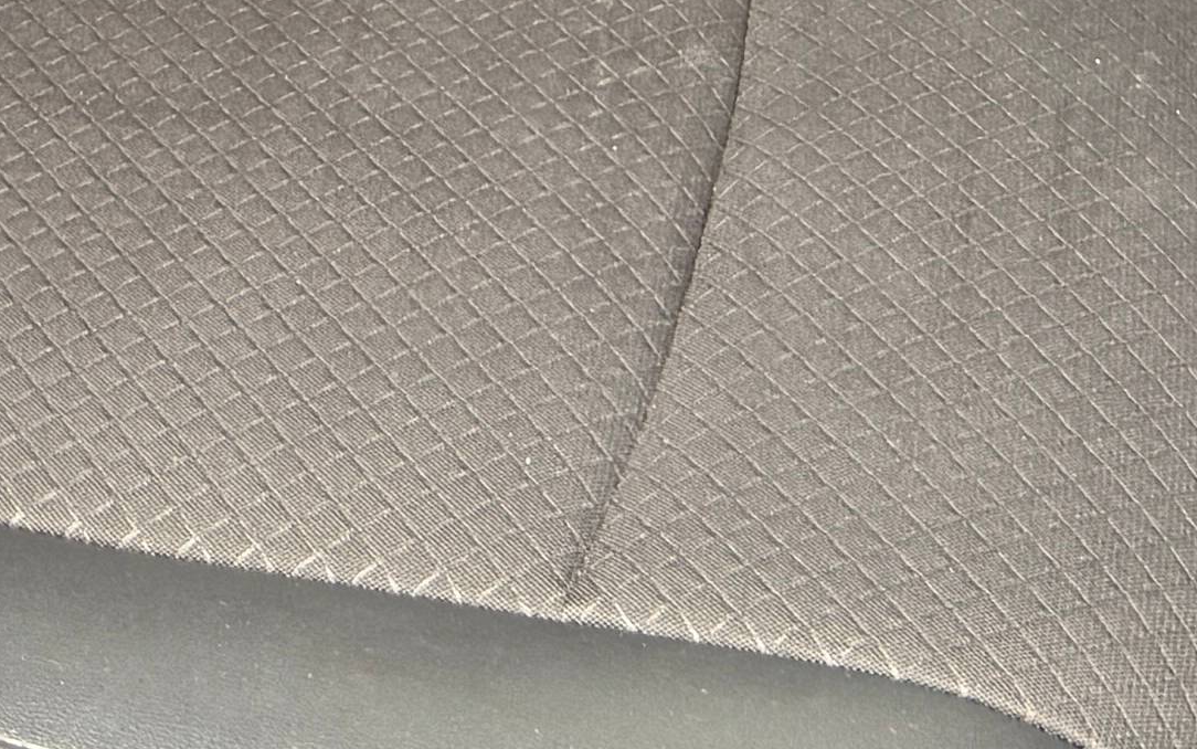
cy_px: -809
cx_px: -31
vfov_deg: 9.1
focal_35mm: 134
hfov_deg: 15.3
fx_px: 4372
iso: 200
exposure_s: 1/60
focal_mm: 6.76
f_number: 1.78
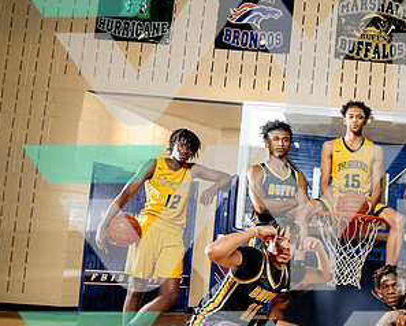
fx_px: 529
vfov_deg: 33.9
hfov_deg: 38.8
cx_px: 370
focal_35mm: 44
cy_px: 218
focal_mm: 24
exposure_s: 1/250
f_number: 5.6
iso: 500
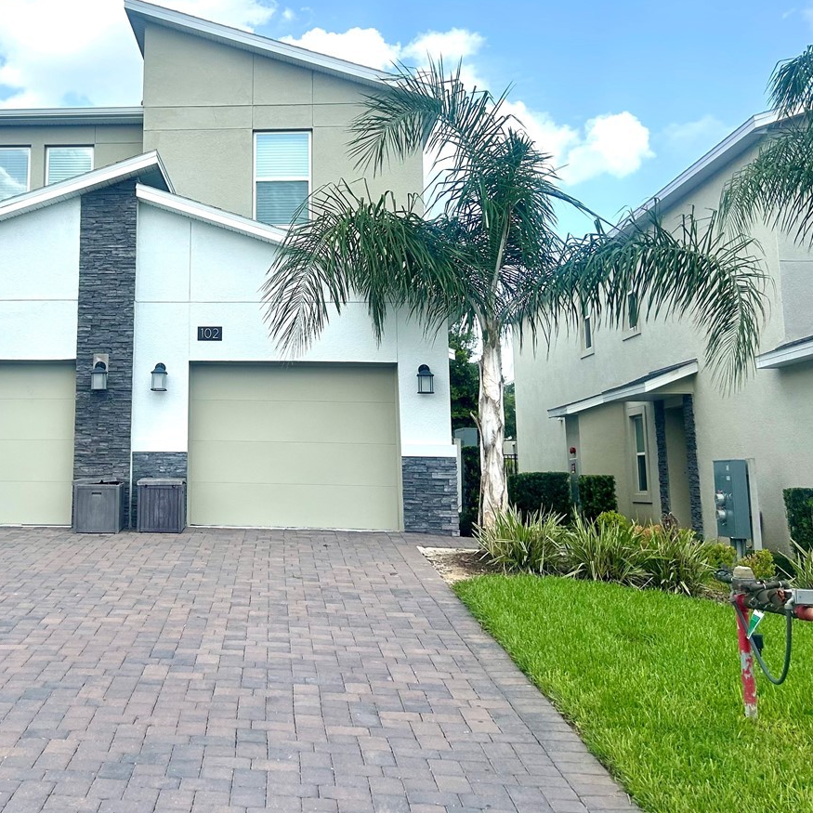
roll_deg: -0.2
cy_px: 267
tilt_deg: +11.0
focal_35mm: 42
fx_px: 1116
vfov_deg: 39.5
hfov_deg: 38.9
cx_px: 198
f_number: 1.5
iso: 50
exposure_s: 1/3356
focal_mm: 5.7
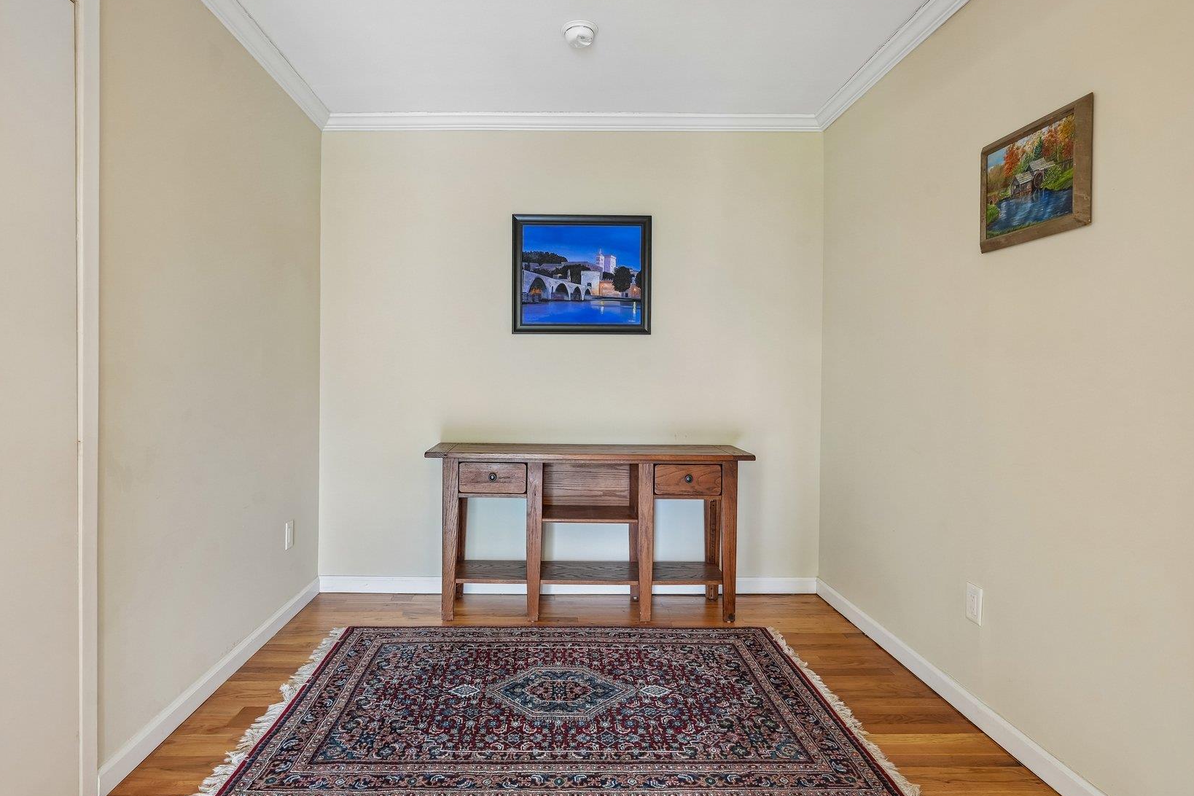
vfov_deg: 61.9
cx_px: 558
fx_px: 663
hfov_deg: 83.9
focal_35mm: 20
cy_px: 382
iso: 400
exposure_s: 1/6
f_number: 8
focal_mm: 16
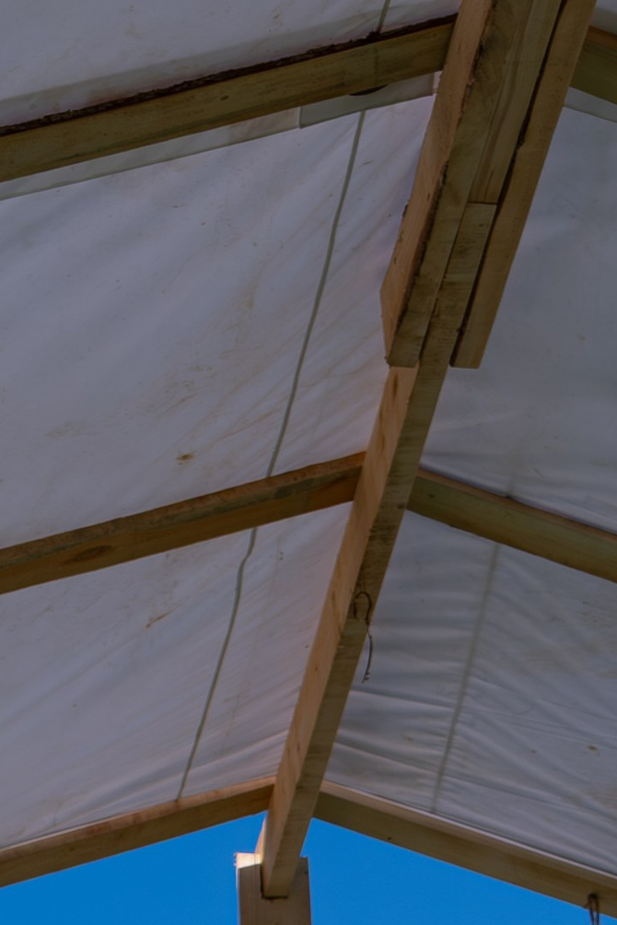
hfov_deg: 6.9
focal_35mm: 195
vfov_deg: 9.9
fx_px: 5009
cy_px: 1699
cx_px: 996
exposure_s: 1/1600
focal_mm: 34.2
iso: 160
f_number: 4.5
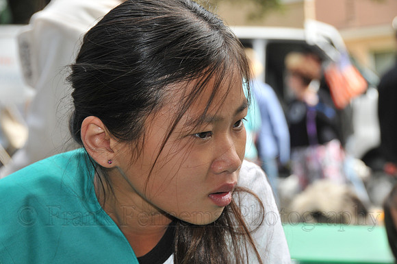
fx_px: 1156
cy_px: 132
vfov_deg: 13.0
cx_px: 198
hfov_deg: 19.5
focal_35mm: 105
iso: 400
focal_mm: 70
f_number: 8
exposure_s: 1/320
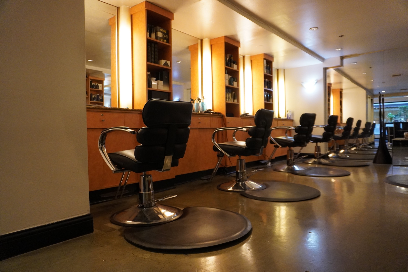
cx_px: 204
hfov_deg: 73.7
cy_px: 136
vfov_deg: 53.1
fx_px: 272
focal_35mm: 24
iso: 2500
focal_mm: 16
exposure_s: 1/160
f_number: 3.5
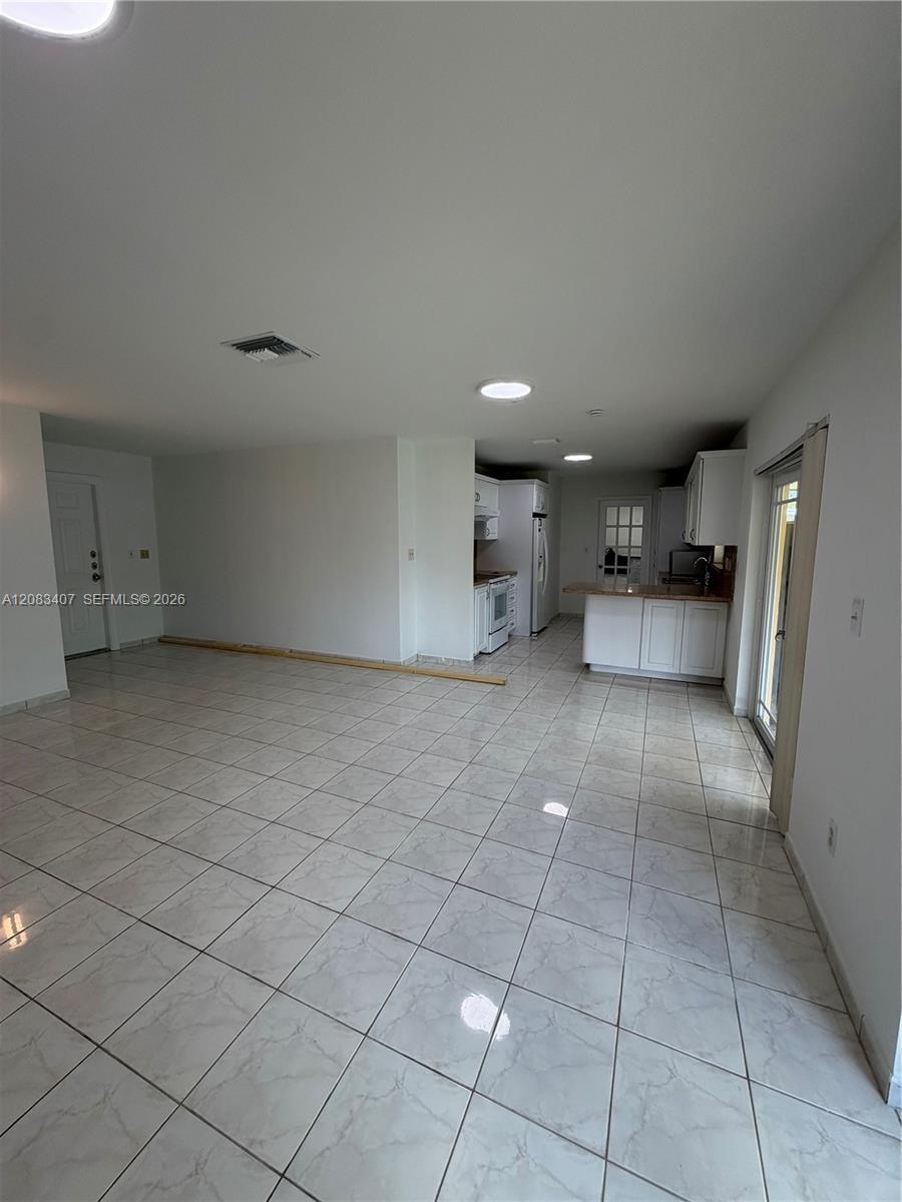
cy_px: 601
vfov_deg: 102.1
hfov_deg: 85.7
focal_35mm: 14
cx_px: 451
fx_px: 486
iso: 100
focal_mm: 2.22
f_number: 2.2
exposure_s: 1/120
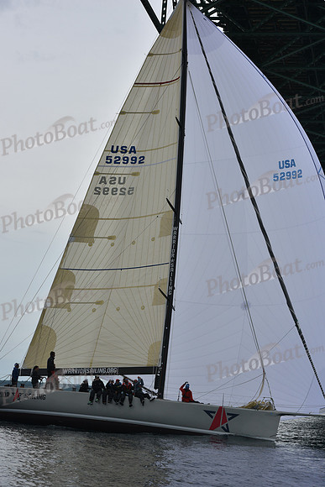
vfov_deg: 28.8
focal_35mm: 70
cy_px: 244
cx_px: 162
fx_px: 947
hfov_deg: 19.5
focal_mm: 70
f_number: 9
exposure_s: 1/800
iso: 250
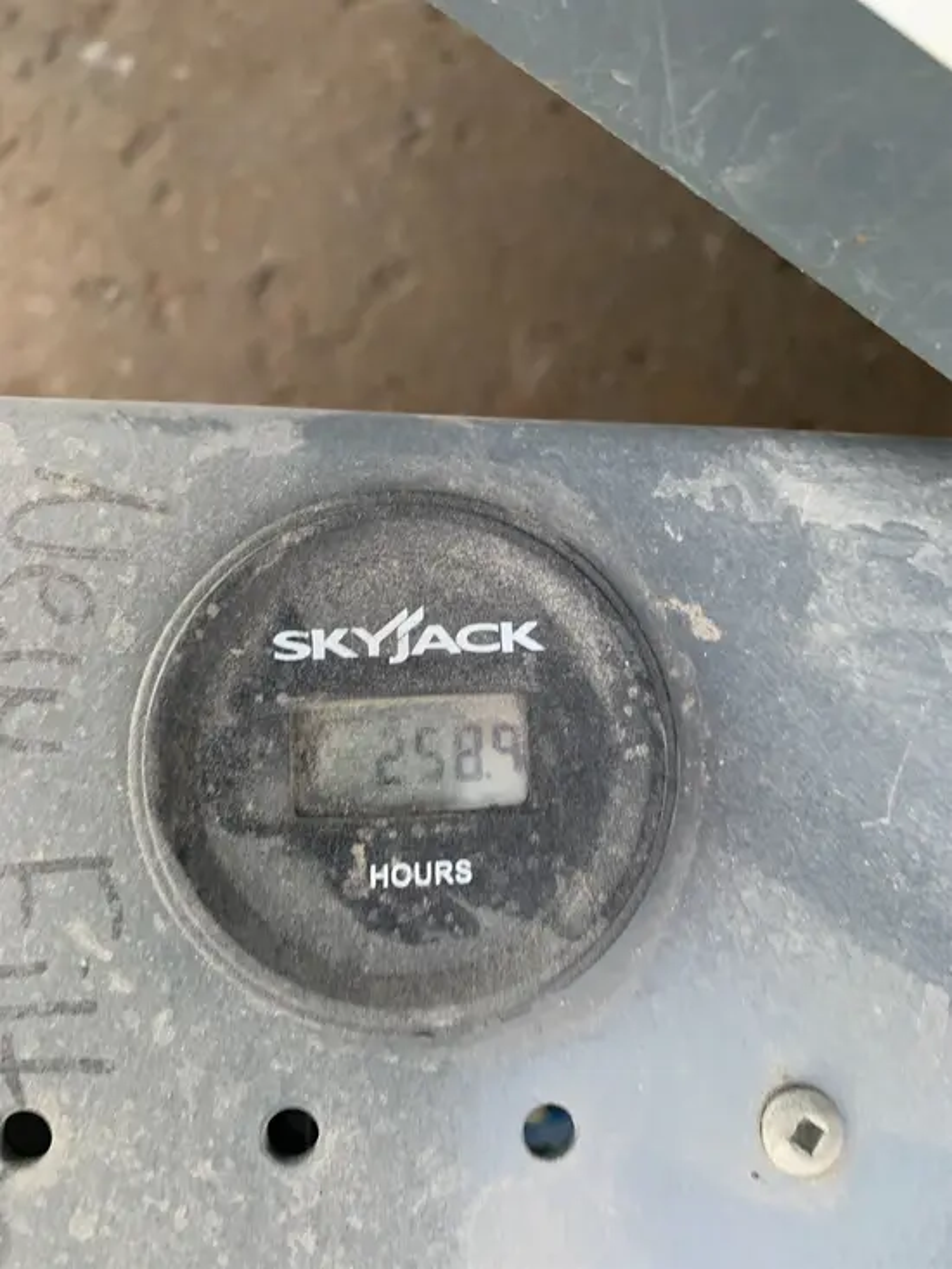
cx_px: 476
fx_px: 953
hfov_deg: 53.1
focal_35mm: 26
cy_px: 634
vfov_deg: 67.3
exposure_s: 1/60
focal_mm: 4.25
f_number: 1.8
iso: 400
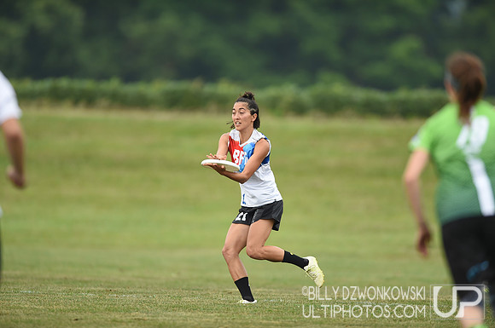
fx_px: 5492
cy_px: 164
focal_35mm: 400
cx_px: 248
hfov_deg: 5.2
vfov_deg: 3.4
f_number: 2.8
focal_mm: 400
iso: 500
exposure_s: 1/1250
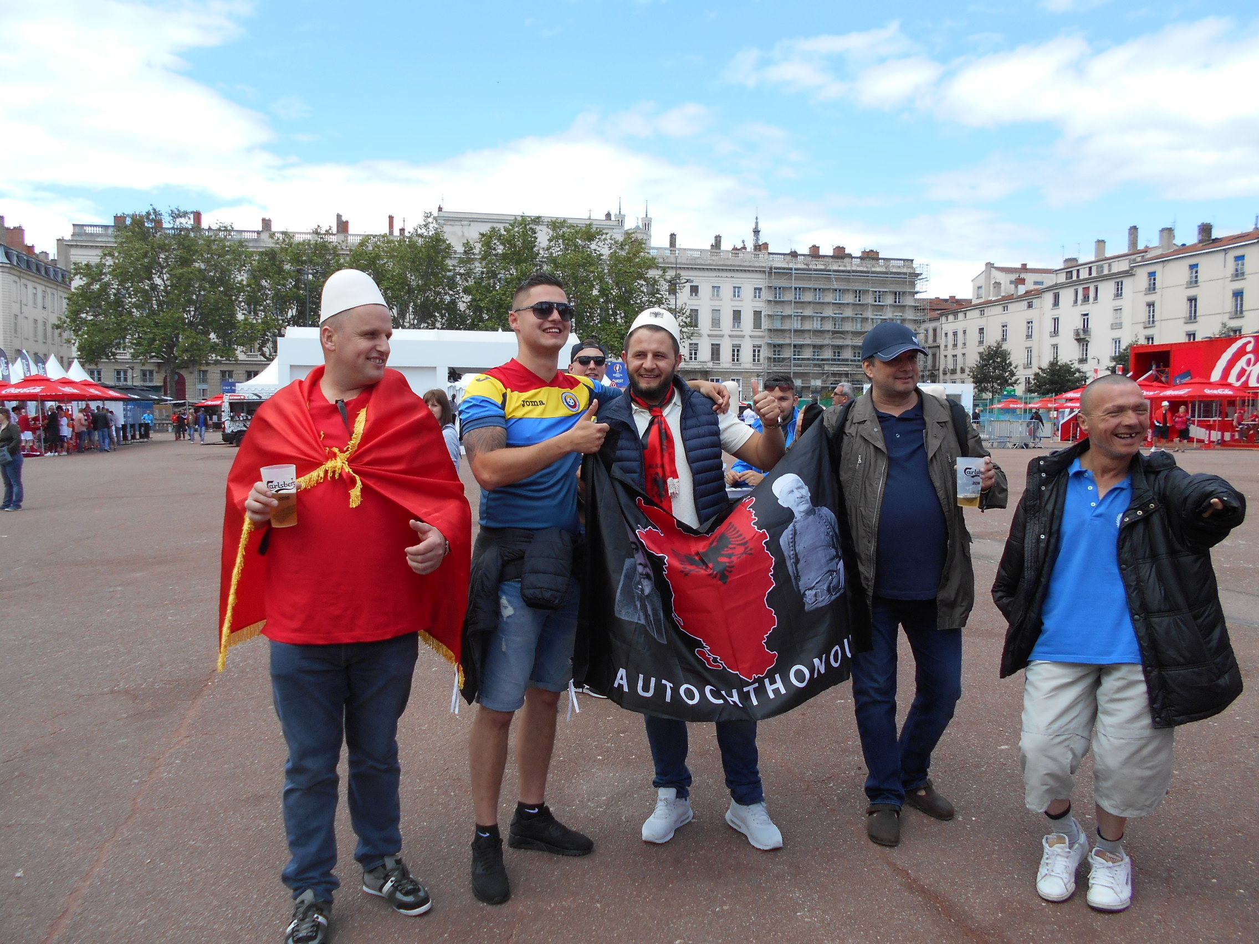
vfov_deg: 53.1
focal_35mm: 26
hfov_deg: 67.3
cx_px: 630
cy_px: 472
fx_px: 946
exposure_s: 1/640
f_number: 3.2
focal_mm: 4.6
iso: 80
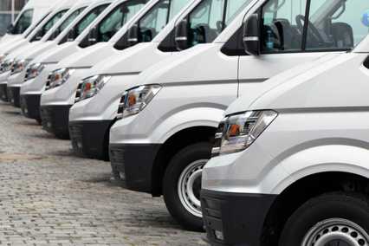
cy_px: 123
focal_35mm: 153
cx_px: 184
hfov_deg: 13.4
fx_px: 1568
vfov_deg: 9.0
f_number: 7.1
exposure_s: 1/100
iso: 400
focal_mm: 102
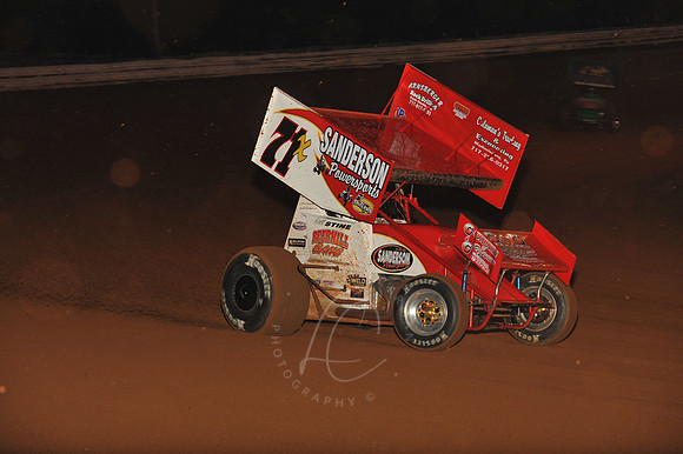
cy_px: 227
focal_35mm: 135
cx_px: 342
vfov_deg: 10.1
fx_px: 2560
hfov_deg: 15.2
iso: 1250
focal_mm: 135
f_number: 7.1
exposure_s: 1/320
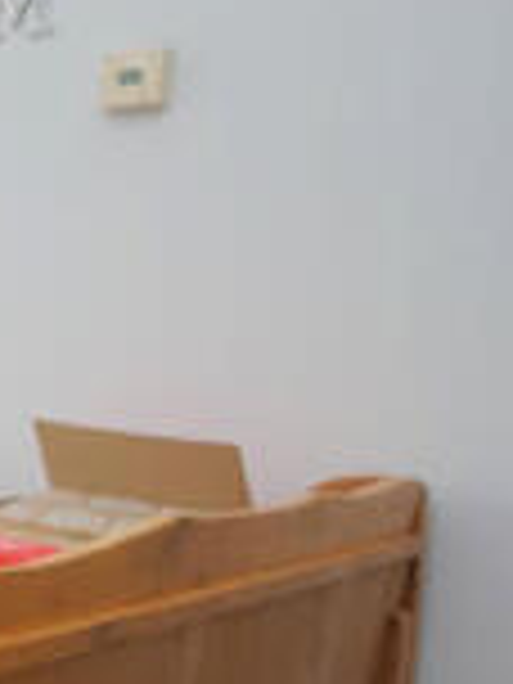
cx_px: -632
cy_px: 349
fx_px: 1225
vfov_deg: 31.2
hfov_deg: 15.8
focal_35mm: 62
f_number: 4
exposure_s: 1/60
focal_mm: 10
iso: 500
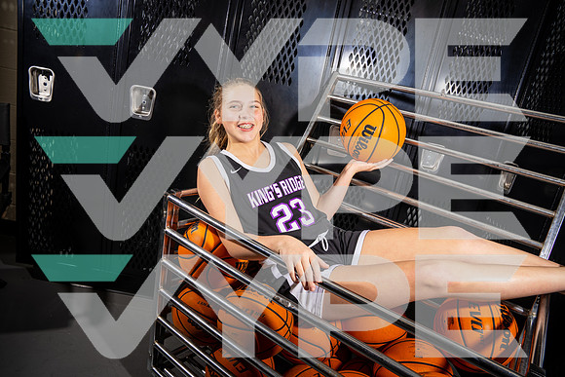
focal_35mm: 24
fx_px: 377
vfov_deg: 53.2
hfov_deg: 73.7
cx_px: 282
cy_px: 188
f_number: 8
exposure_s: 1/125
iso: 100
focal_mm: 24
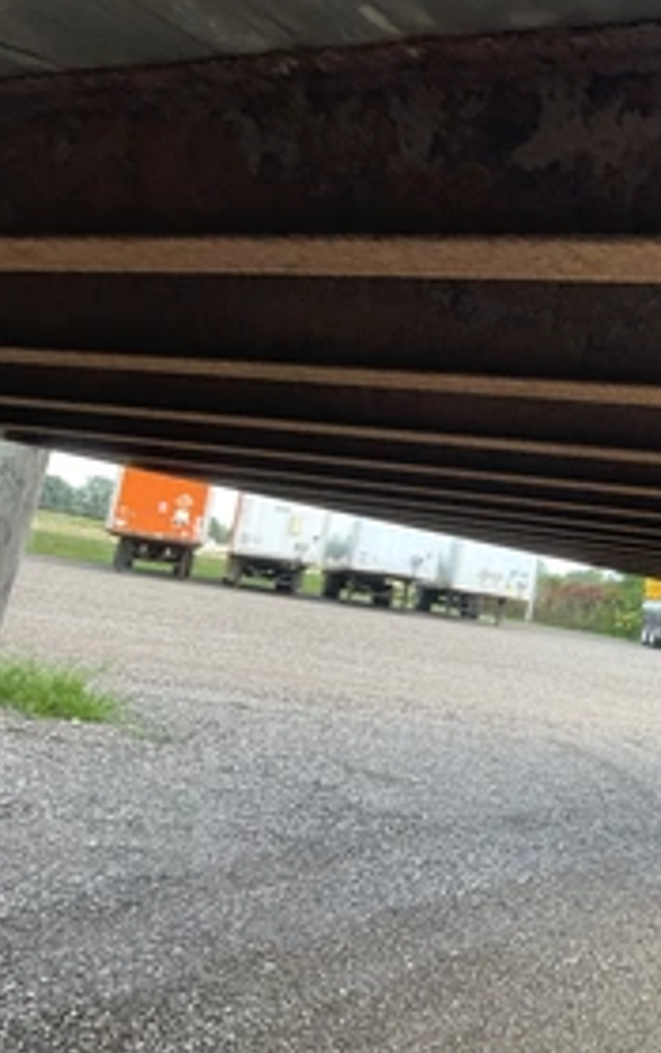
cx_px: 748
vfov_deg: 45.2
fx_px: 1265
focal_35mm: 44
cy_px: 510
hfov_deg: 26.7
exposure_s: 1/122
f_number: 1.8
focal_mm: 3
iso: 25
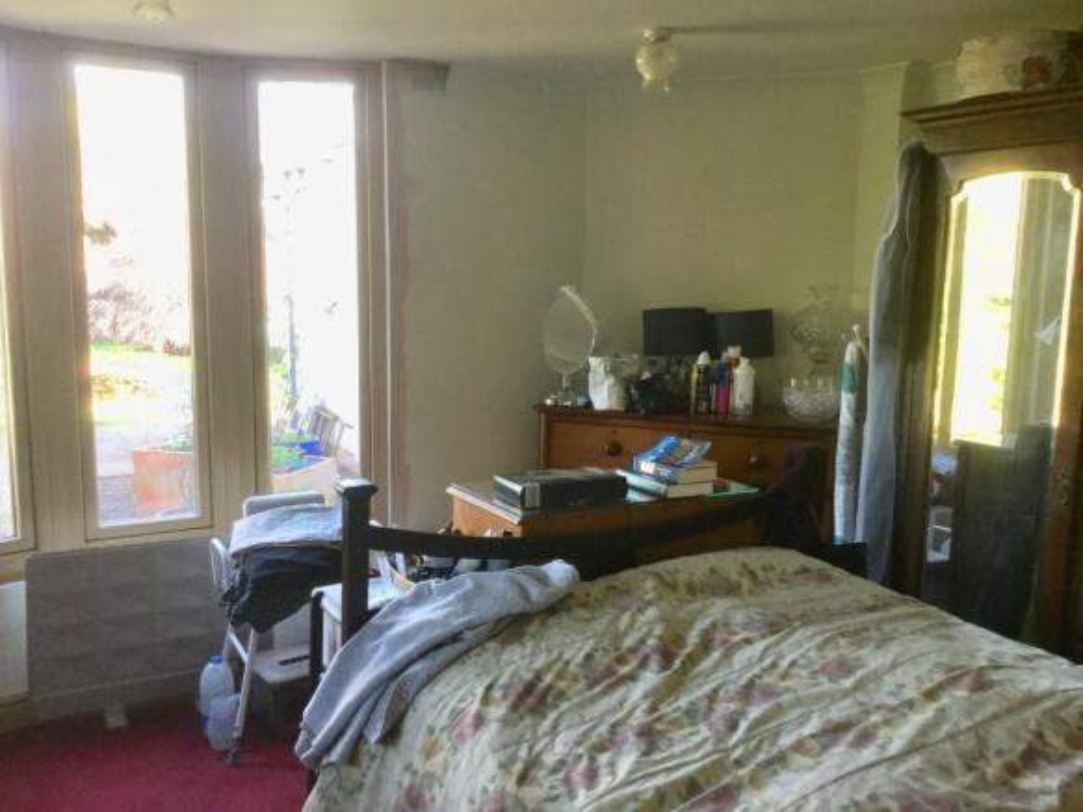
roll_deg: -1.7
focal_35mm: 31
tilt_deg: -7.7
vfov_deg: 45.4
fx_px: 970
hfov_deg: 58.4
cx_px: 542
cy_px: 406
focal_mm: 3.3
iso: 80
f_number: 2.4
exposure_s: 1/33
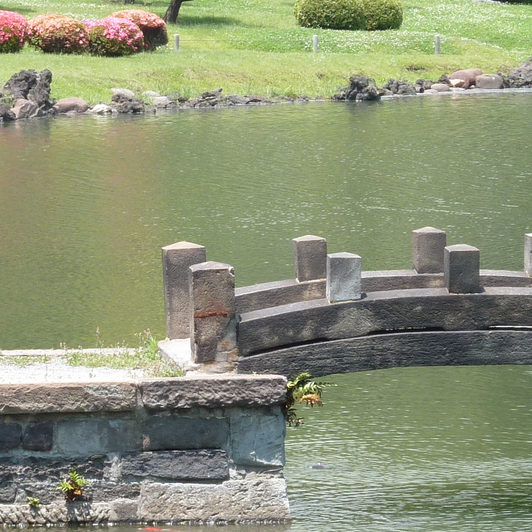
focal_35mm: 319
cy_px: 145
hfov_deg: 5.5
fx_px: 5547
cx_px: 51
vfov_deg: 5.5
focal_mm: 18.2
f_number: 4.4
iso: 80
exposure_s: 1/160
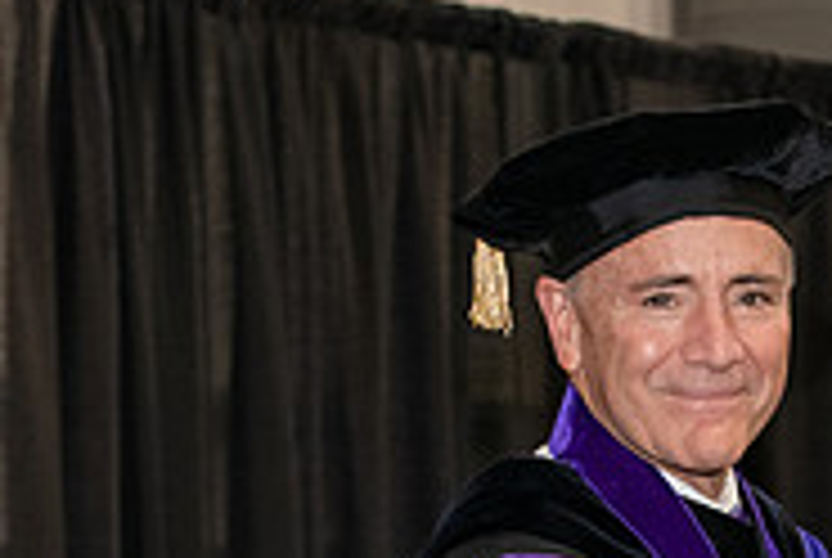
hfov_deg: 9.3
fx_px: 5069
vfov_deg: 6.2
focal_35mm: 219
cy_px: 808
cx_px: 801
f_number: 5
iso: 2500
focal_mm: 70
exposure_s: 1/200
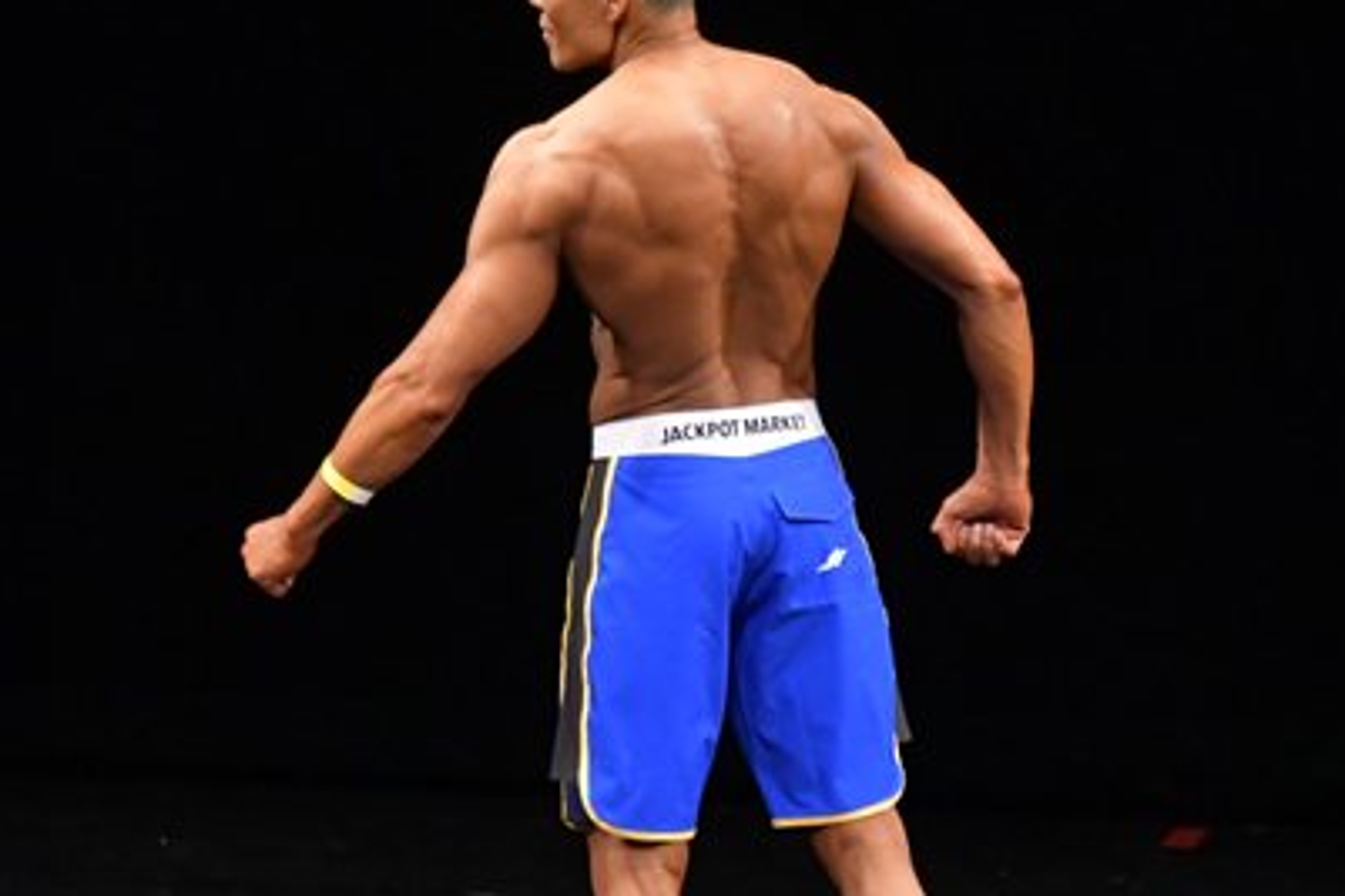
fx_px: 19493
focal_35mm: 522
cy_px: 530
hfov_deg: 4.0
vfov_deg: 2.6
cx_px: 921
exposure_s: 1/400
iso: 3200
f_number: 5.6
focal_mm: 180
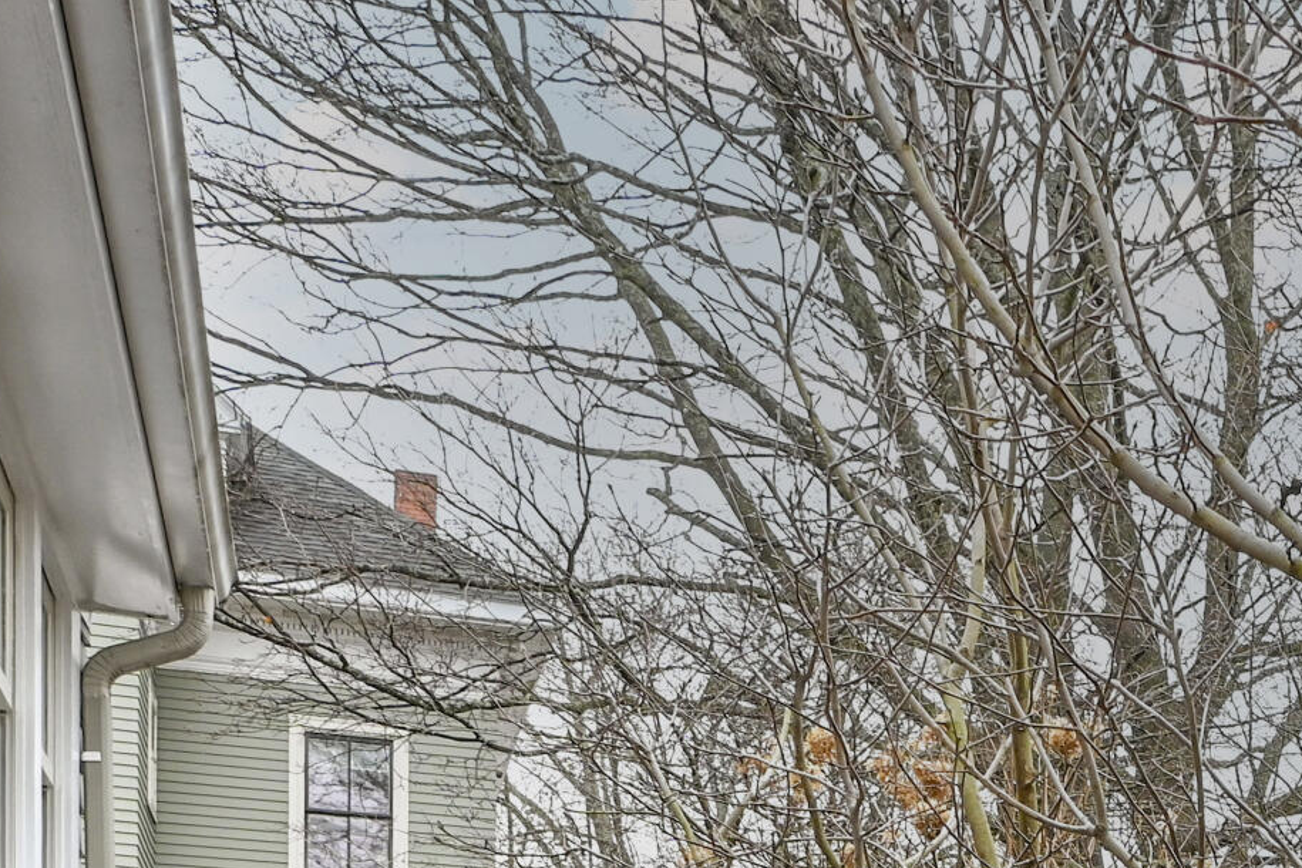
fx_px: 2134
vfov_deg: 19.4
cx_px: 1282
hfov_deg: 31.5
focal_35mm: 59
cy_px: 1376
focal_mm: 12
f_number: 4.5
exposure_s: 1/250
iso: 200
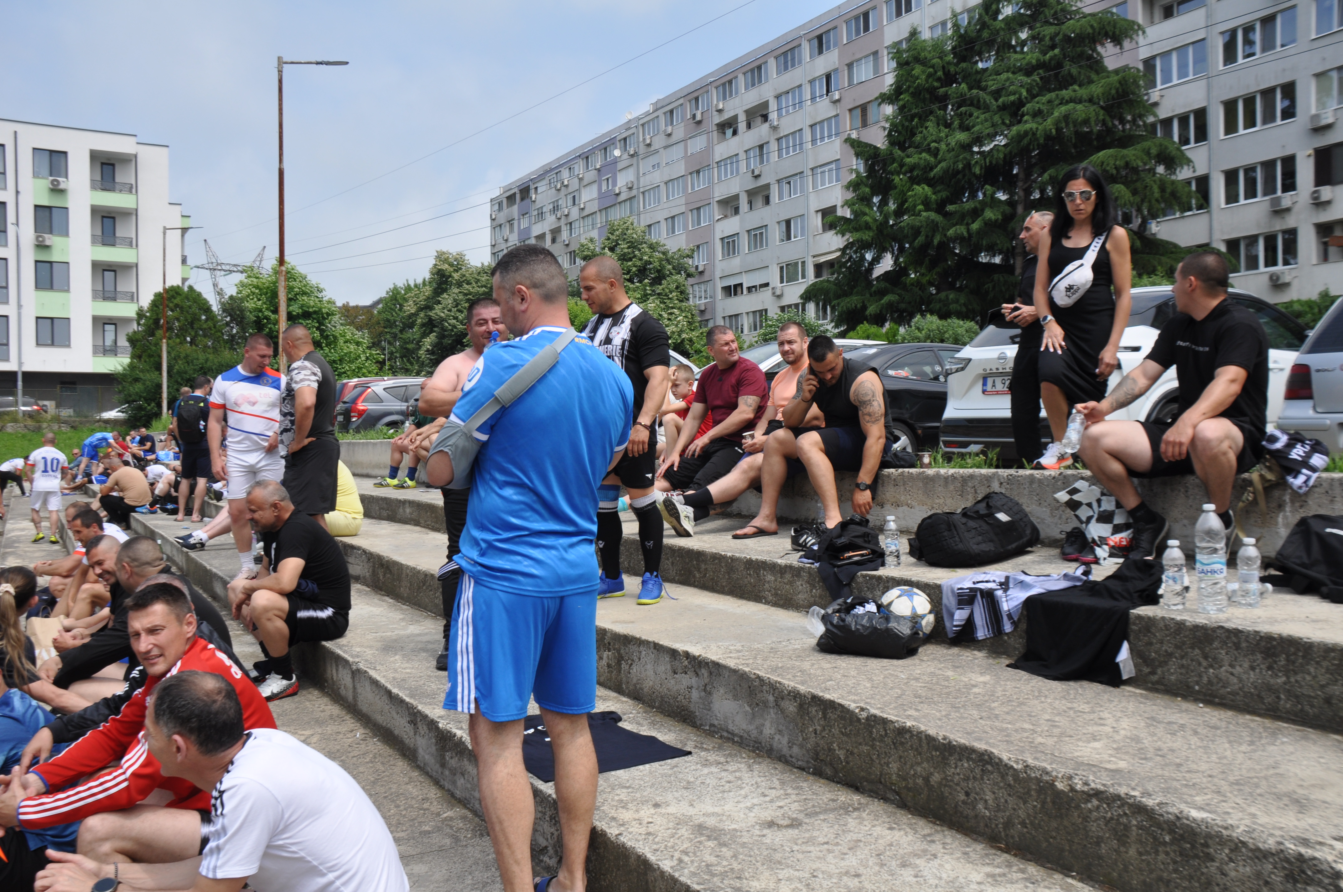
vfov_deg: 43.5
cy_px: 446
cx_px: 672
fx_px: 1118
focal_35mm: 30
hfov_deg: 62.0
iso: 200
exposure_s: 1/320
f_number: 9
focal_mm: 20
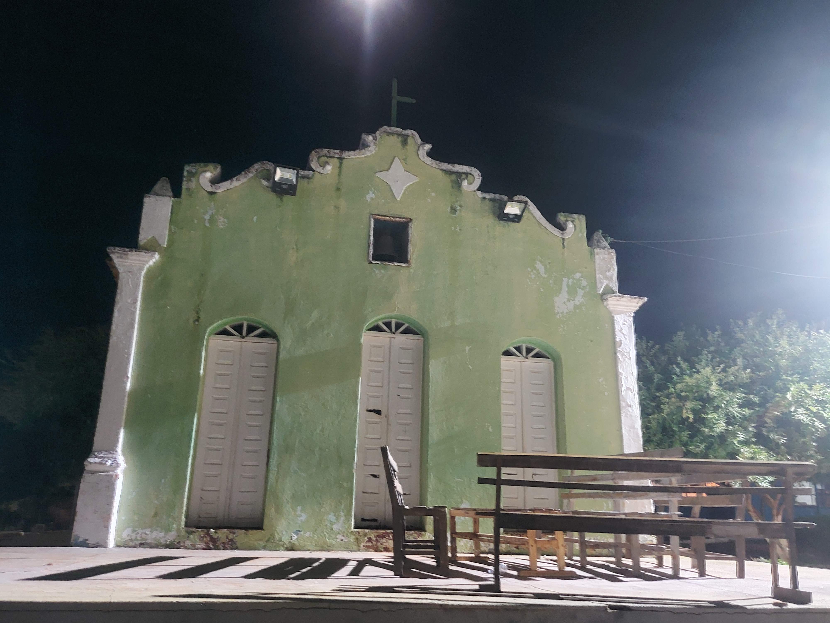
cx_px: 415
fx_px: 575
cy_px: 312
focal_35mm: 24
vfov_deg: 56.8
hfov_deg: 71.6
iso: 1000
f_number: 1.8
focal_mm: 5.23
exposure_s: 1/8
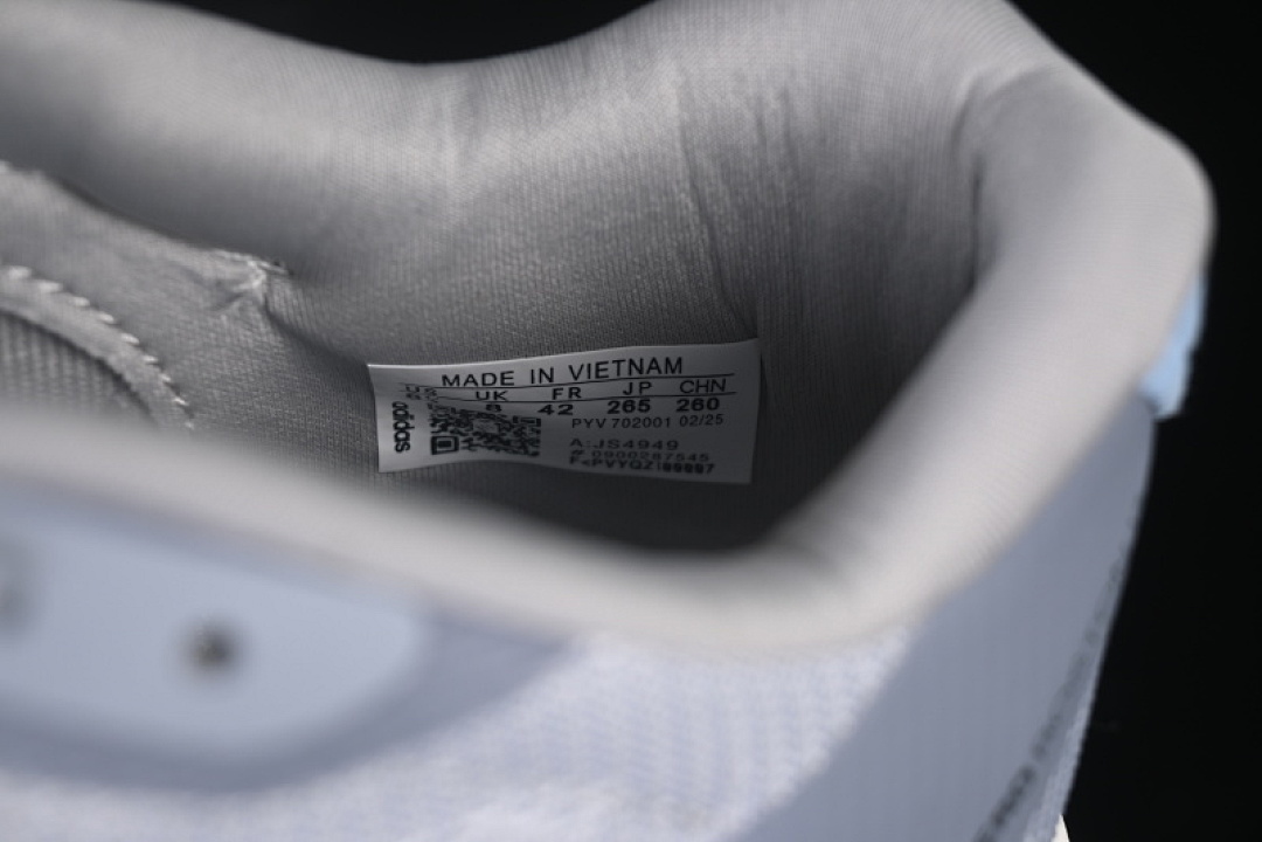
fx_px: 2629
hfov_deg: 27.0
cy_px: 421
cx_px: 631
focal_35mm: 75
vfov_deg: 18.2
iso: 160
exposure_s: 1/60
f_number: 6.3
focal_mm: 50
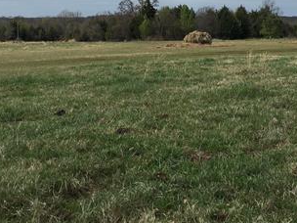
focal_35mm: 61
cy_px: 4
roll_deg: -0.6
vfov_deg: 23.1
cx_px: 167
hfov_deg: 31.6
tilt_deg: +2.7
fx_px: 523
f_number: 2.2
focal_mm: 4.15
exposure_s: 1/2198
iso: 25
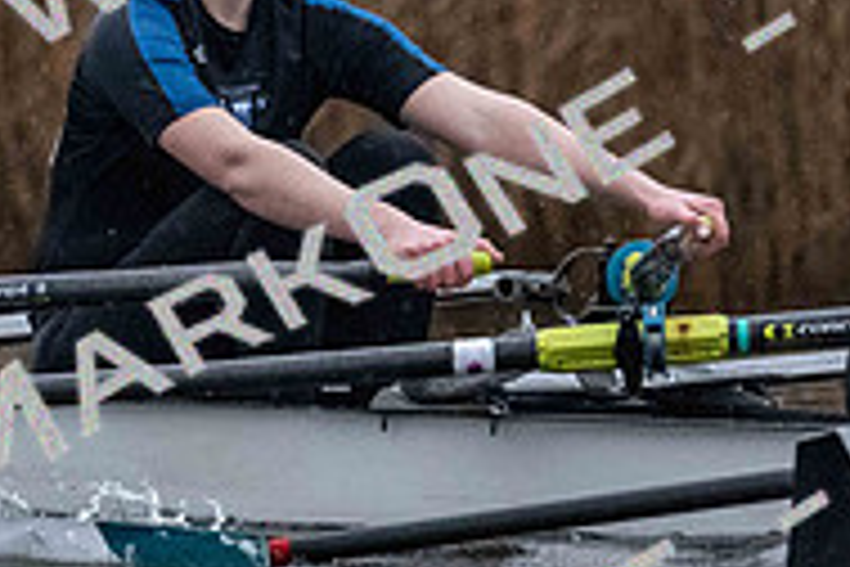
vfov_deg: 1.1
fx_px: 28992
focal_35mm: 1228
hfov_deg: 1.7
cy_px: 56
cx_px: 540
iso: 10000
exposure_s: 1/1600
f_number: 4.5
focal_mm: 400
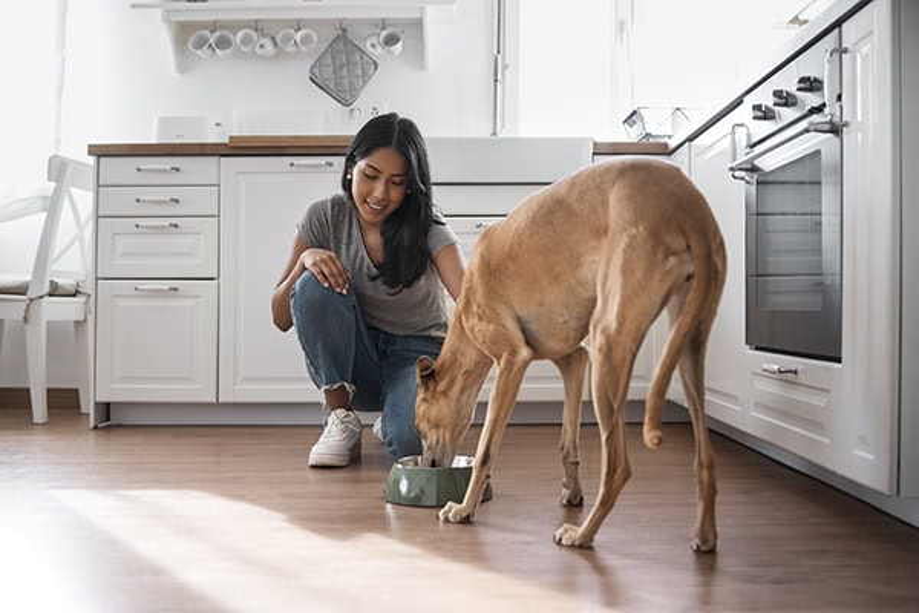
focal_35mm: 35
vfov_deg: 37.9
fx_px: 893
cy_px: 306
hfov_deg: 54.4
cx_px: 460
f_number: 2.5
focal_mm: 35
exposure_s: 1/200
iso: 800
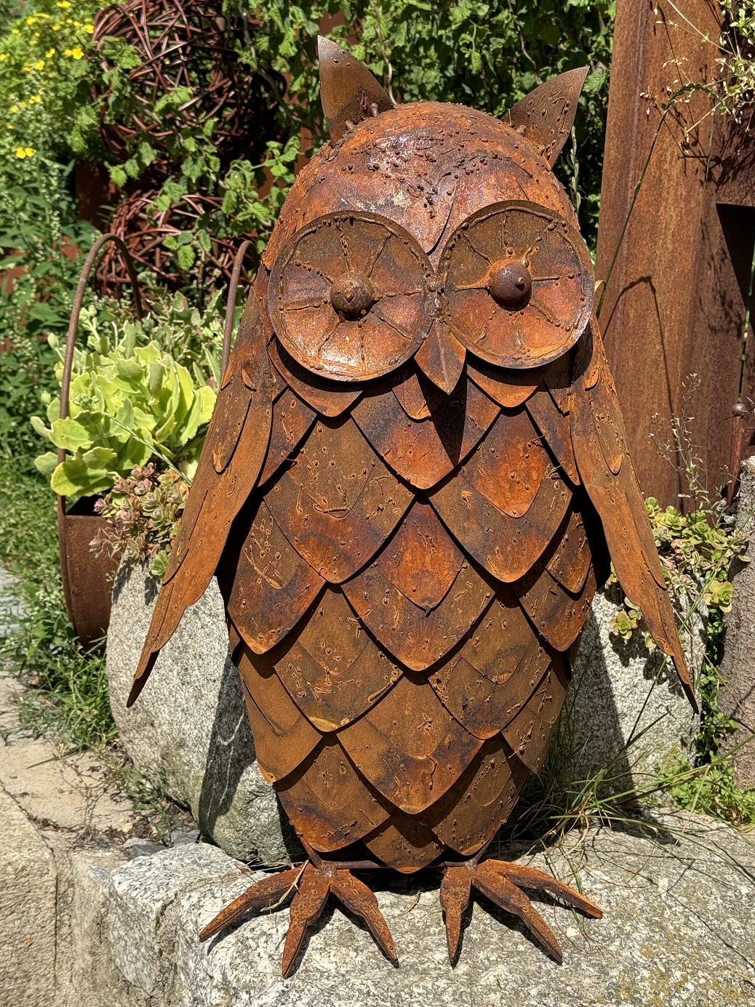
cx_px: 403
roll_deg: -2.7
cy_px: 505
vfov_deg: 36.8
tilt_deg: -11.7
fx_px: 1513
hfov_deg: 28.0
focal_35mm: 52
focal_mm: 6.76
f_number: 1.78
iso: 64
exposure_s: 1/2959
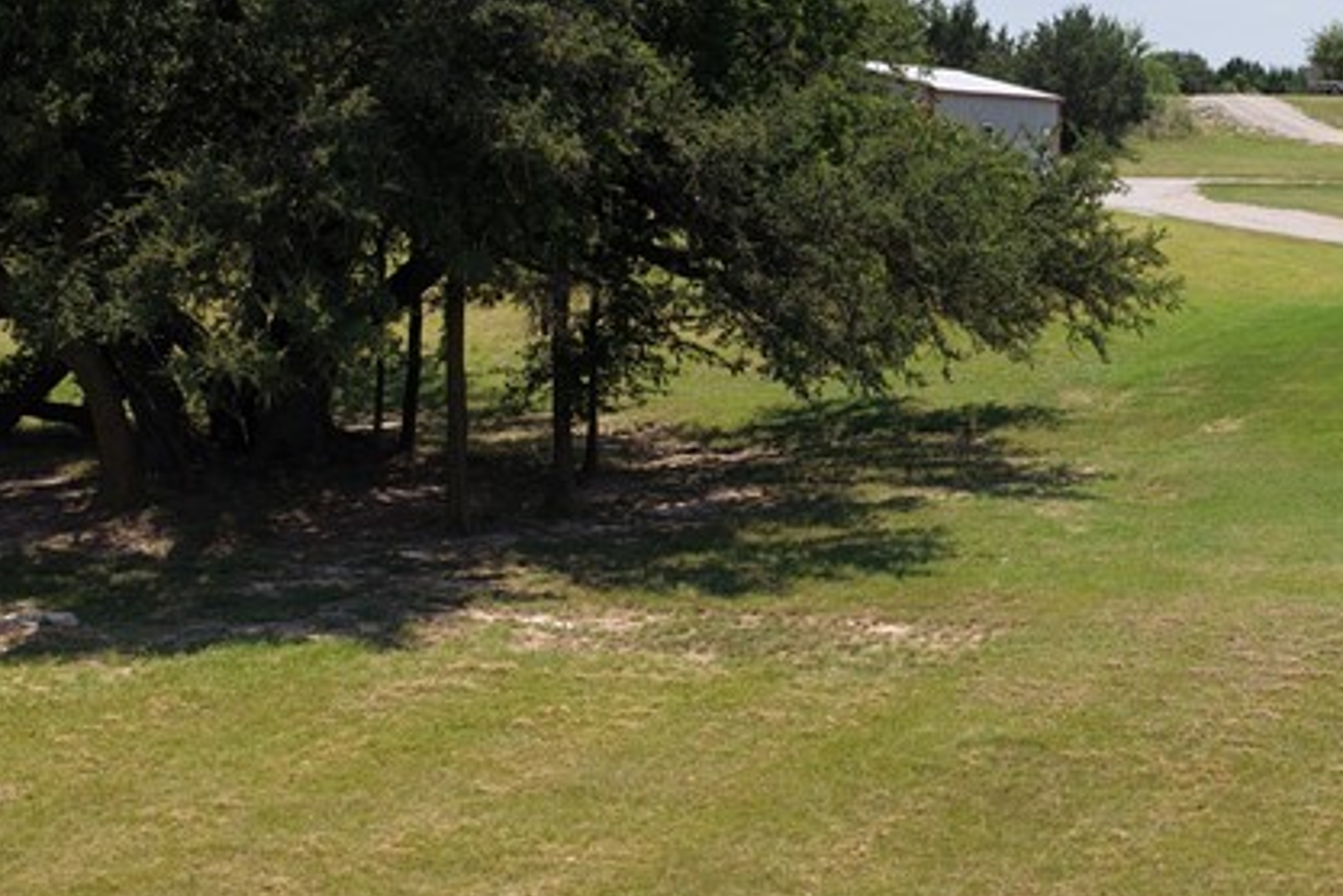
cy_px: 235
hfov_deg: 26.4
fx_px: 2723
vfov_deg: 18.6
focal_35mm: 73
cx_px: 1314
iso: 200
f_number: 2.8
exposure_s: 1/2000
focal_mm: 14.45
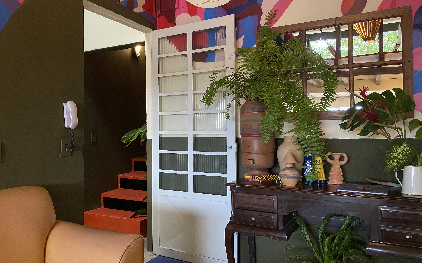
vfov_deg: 44.5
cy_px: 128
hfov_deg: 66.5
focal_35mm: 28
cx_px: 209
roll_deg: +0.5
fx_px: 322
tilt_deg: +0.8
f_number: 1.8
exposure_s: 1/60
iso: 400
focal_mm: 4.25
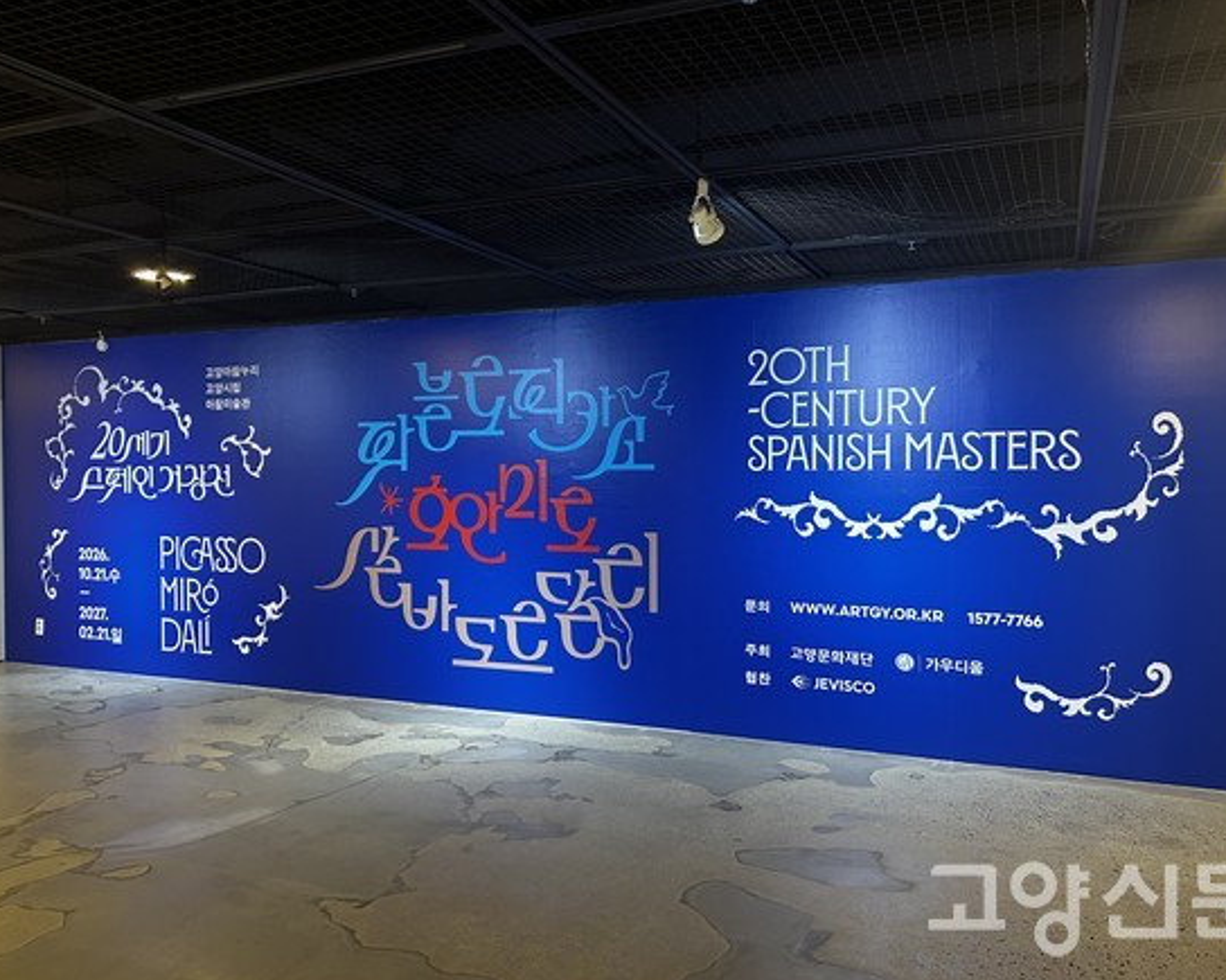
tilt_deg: -1.4
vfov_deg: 51.5
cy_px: 484
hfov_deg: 62.2
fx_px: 1016
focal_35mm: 28
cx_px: 624
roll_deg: +0.4
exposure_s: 1/60
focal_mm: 5.7
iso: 250
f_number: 1.5
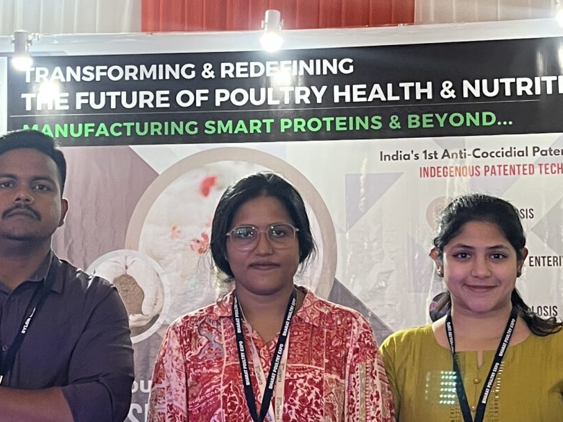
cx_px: 229
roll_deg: +0.9
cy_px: 153
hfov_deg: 23.8
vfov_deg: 18.0
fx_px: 1334
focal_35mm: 82
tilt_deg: +7.5
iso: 125
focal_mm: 5.1
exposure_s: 1/63
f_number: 1.6
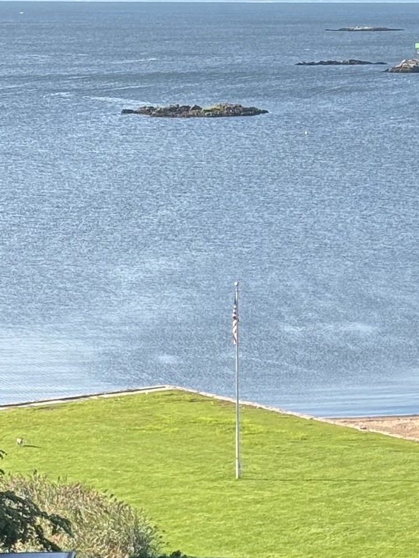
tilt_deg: -16.1
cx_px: 361
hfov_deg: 9.0
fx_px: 2661
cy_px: 741
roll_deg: -1.9
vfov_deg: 11.6
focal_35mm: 165
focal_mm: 5.96
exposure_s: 1/697
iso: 32
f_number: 1.6
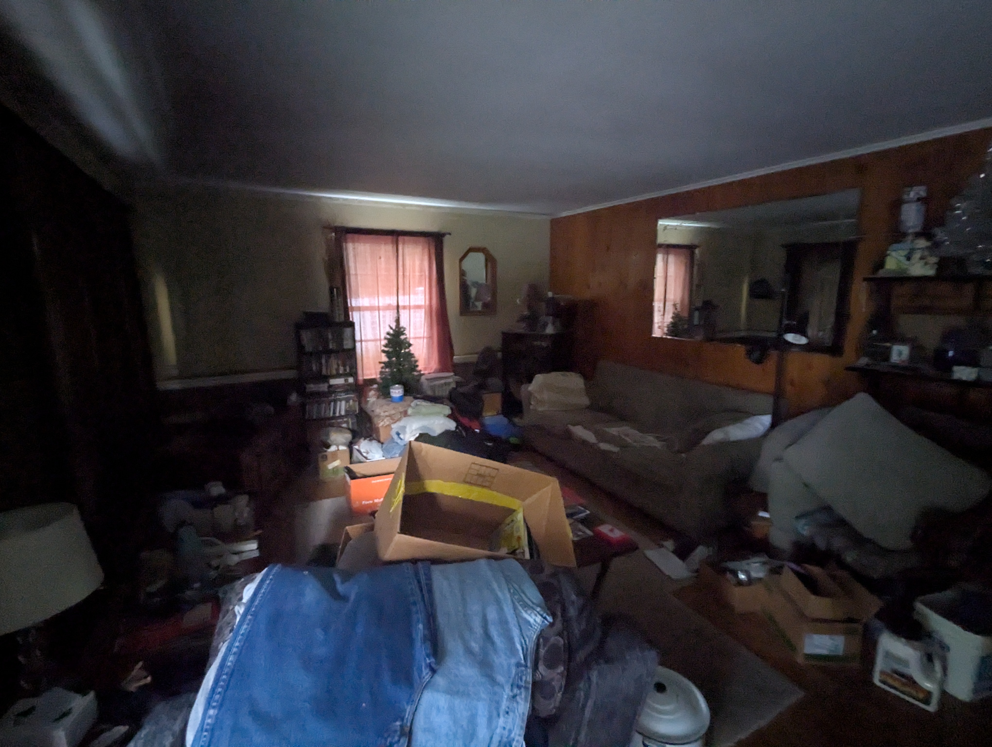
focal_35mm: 16
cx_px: 496
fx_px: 459
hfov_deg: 94.4
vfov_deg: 78.2
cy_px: 374
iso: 2747
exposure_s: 1/15
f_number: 2.2
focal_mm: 2.35
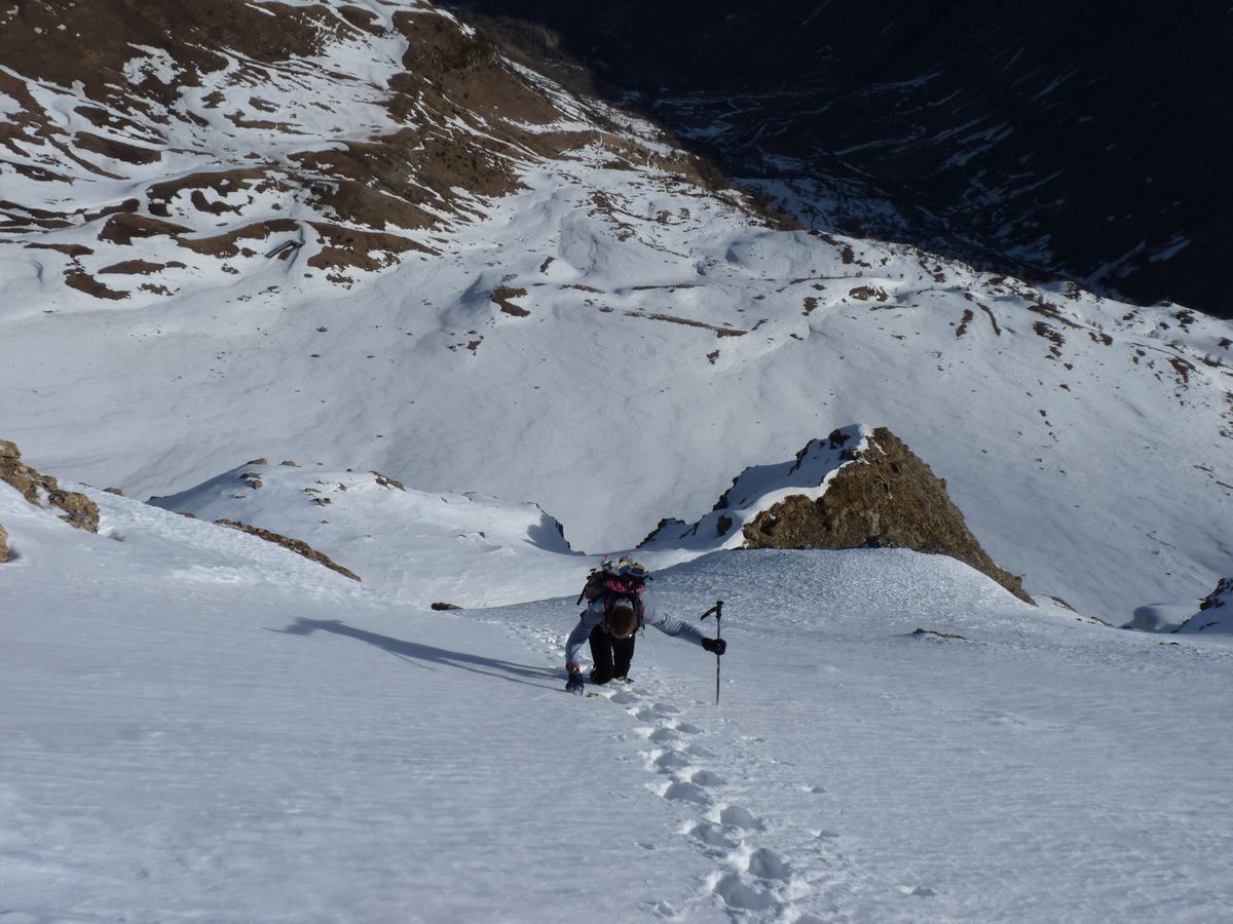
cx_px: 616
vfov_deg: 40.7
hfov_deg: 52.6
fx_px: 1247
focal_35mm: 35
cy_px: 462
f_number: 7.1
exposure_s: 1/500
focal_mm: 6.2
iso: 80
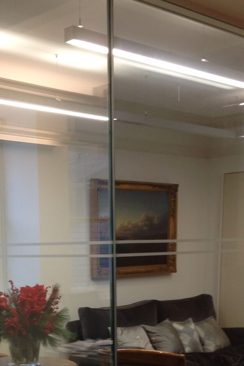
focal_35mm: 67
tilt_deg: -3.9
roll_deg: +2.6
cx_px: 70
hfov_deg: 20.2
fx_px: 681
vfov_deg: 29.0
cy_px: 321
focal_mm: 4.12
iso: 64
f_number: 2.4
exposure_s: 1/20
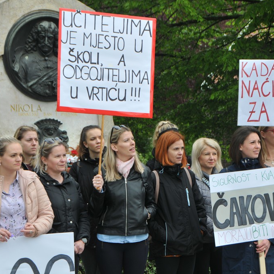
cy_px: 137
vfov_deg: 12.9
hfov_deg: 12.9
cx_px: 191
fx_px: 1209
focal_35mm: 135
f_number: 8
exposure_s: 1/250
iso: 200
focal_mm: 70
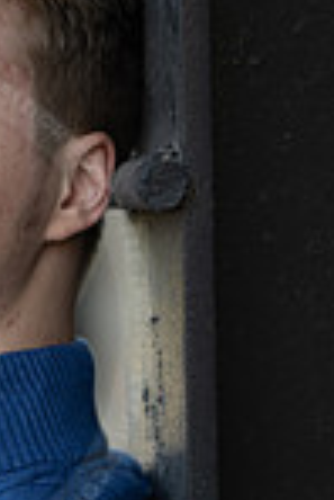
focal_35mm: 258
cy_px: 446
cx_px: -81
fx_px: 3582
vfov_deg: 8.0
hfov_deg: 5.3
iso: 100
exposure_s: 1/250
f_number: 1.8
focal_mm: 85
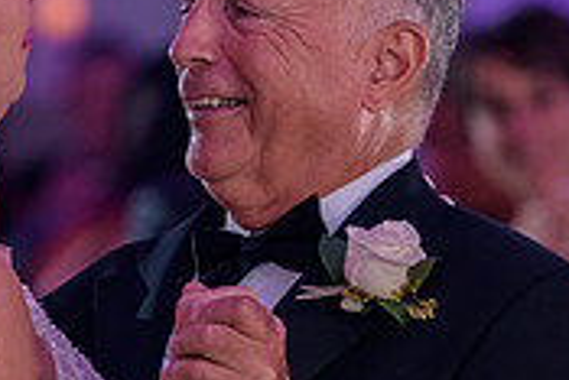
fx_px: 8384
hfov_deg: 3.9
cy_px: 239
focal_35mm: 530
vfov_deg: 2.6
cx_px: 195
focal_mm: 160
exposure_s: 1/125
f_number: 3.2
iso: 1600
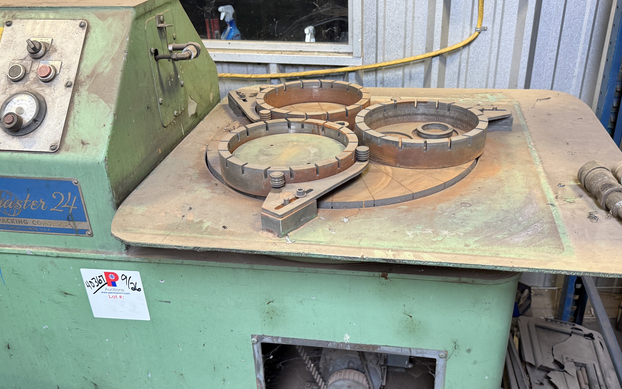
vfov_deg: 37.2
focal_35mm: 34
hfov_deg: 56.7
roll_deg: +2.0
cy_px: 225
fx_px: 576
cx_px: 318
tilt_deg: -29.9
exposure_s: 1/60
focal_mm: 6.76
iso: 200
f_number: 1.78
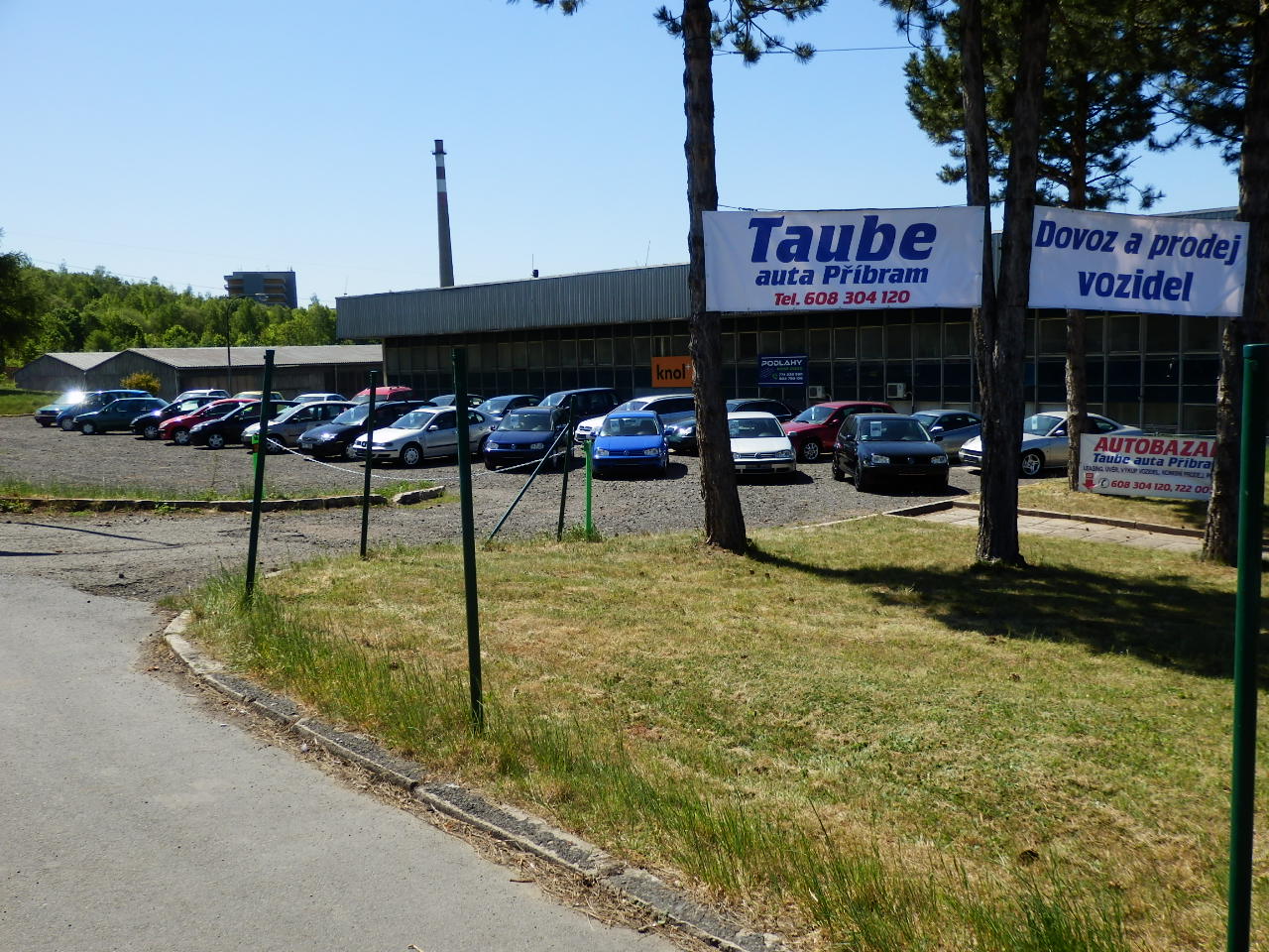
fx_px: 1100
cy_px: 476
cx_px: 634
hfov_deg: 60.0
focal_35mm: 30
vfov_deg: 46.8
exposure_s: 1/125
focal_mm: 5.5
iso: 80
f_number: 9.4
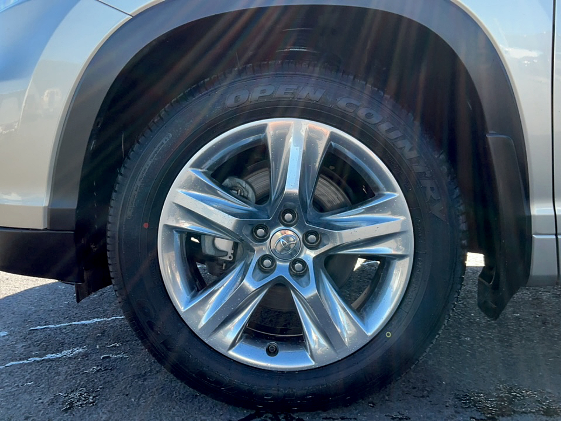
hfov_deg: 60.0
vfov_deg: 46.8
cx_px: 280
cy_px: 210
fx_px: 486
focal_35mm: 30
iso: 25
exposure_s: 1/303
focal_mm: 3
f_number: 1.8
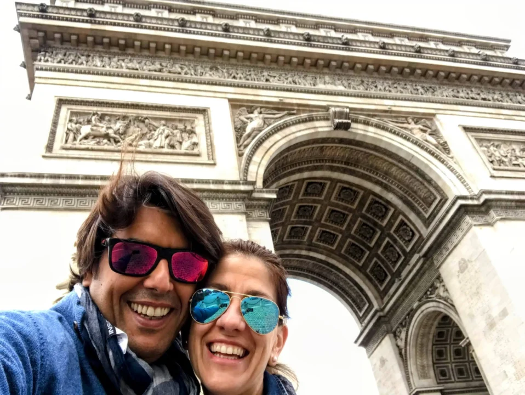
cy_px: 198
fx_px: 486
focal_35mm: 32
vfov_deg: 44.2
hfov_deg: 56.8
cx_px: 262
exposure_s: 1/113
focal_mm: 2.87
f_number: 2.2
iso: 25
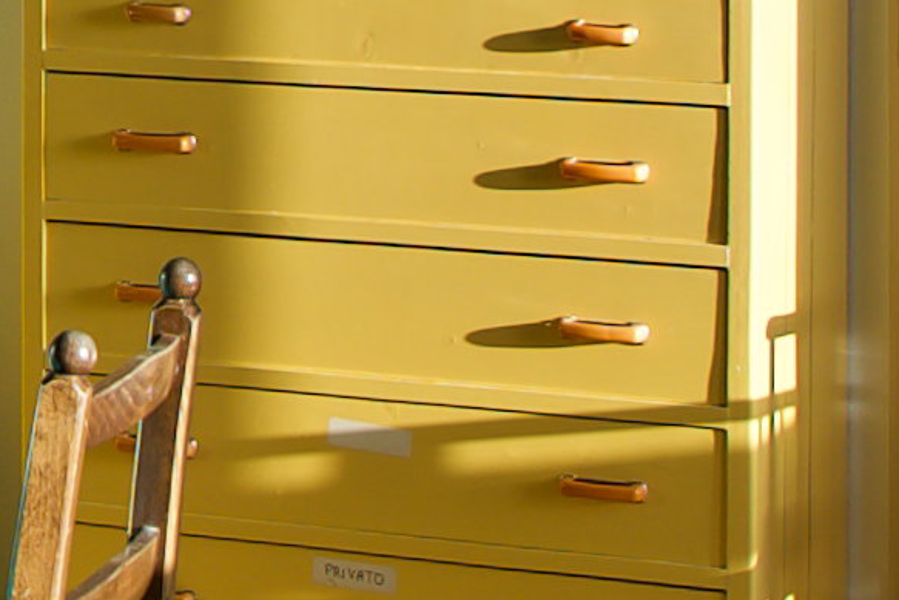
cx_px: -389
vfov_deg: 7.9
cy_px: -355
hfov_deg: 11.6
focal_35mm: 171
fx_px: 4271
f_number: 5.6
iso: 100
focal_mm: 24
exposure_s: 1/80
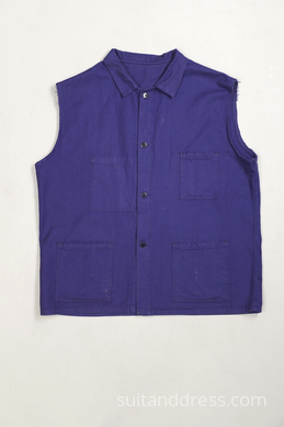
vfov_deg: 41.1
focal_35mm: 48
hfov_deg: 28.1
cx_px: 142
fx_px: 568
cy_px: 214
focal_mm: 32
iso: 320
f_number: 5.6
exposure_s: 1/50
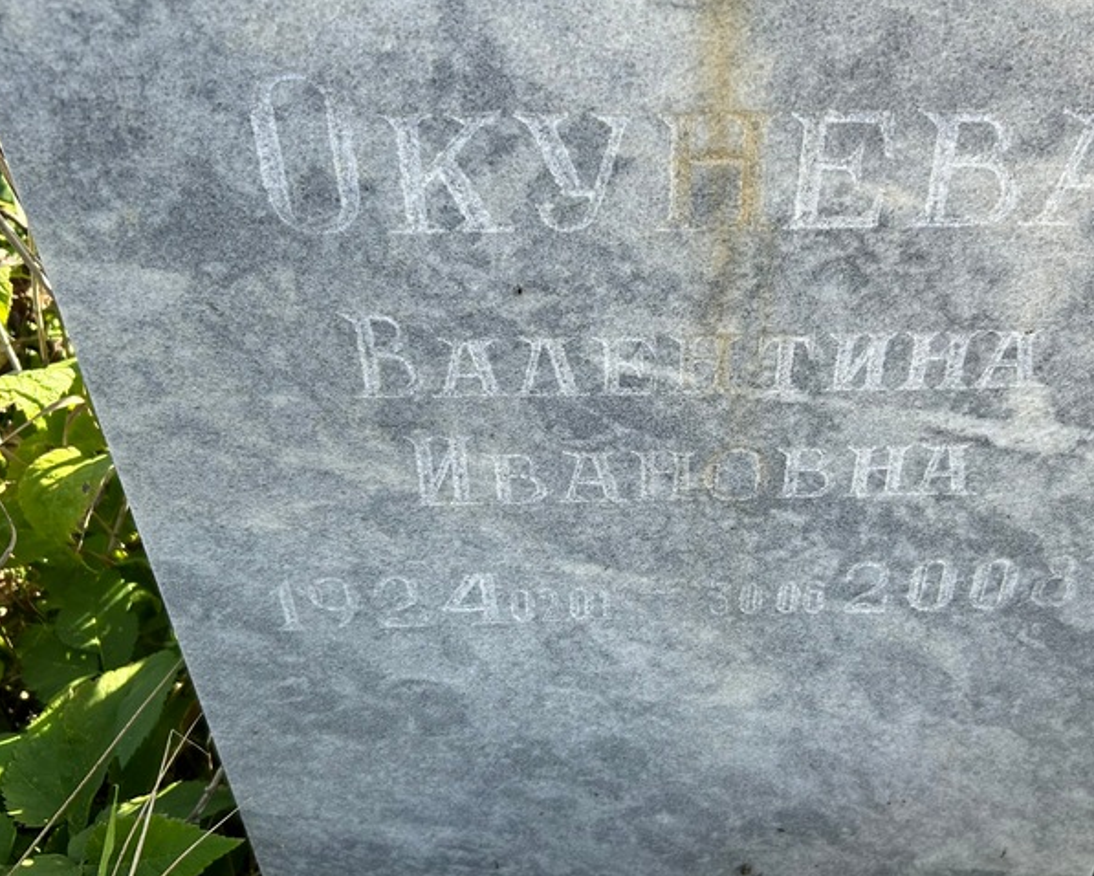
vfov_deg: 43.4
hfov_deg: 52.3
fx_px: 1101
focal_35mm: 34
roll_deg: +1.1
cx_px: 684
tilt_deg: -37.1
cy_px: 458
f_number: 1.5
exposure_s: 1/581
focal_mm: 5.7
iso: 50
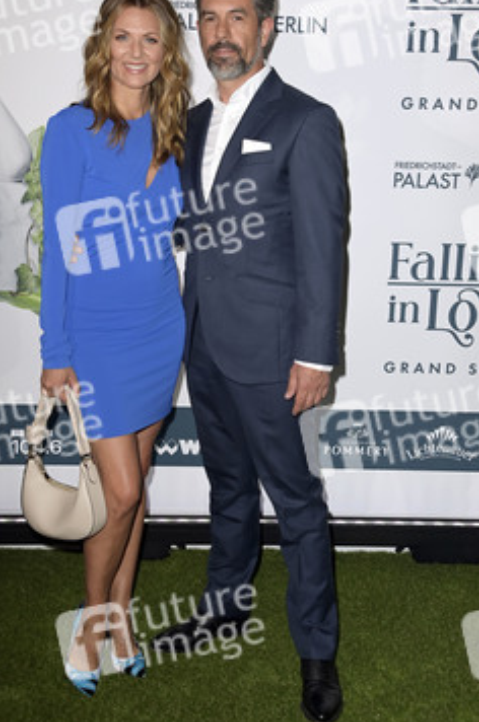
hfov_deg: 25.0
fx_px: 1082
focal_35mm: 54
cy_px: 329
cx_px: 219
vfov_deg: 36.9
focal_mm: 48
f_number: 6.3
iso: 640
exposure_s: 1/250
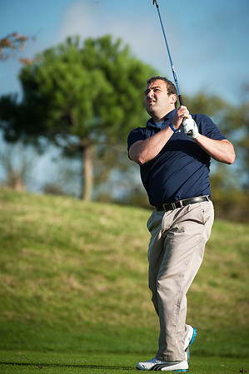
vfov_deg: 6.9
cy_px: 187
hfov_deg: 4.6
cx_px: 124
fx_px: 3119
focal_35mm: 300
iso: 400
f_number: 5.6
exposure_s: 1/2000
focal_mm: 300
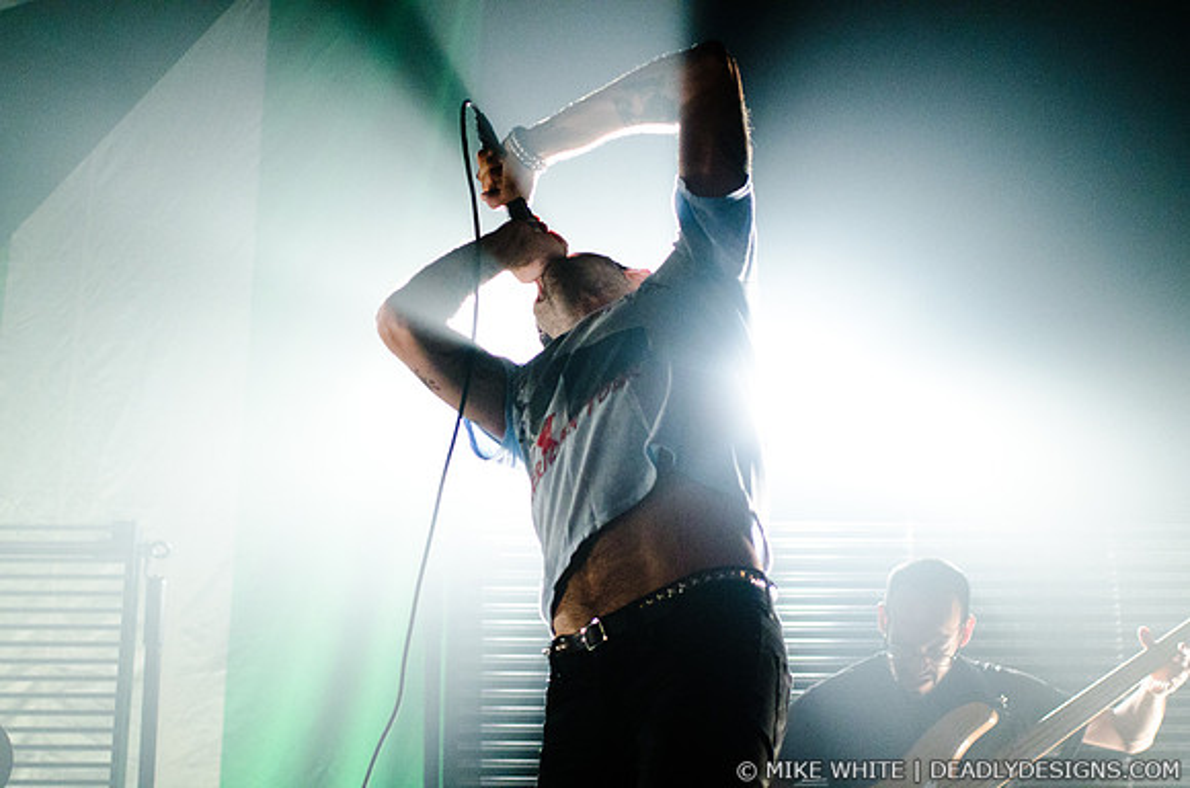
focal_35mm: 66
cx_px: 595
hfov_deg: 30.6
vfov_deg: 20.5
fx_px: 2177
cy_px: 394
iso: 3200
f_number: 2.8
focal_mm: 44
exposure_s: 1/500
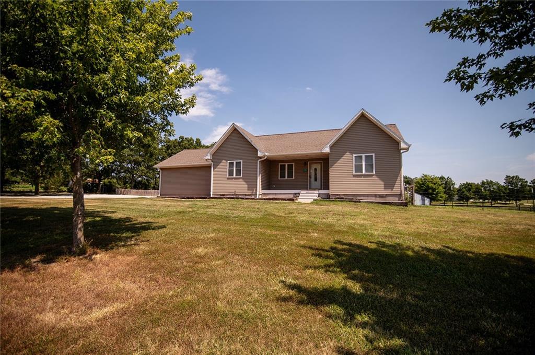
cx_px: 268
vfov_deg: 73.6
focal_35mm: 16
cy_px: 178
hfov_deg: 96.8
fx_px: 237
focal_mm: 16
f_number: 2.8
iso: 100
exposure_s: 1/3200
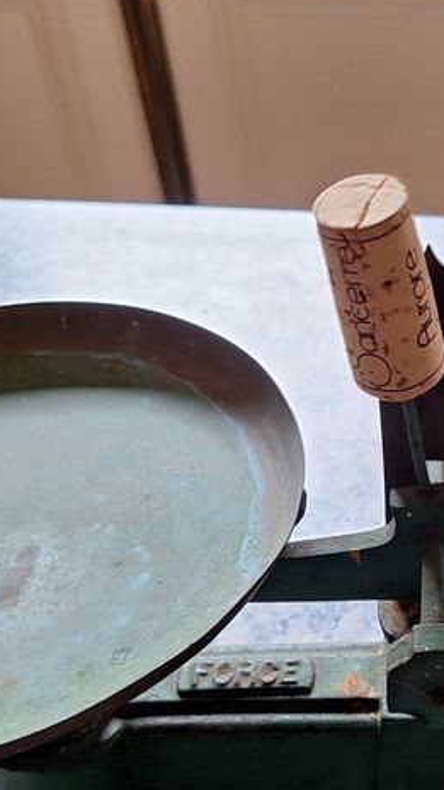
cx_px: 446
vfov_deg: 38.5
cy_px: 424
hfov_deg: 21.4
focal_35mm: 54
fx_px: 1130
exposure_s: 1/50
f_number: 1.8
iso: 100
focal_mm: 5.54
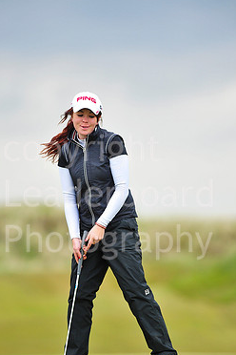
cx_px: 110
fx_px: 3569
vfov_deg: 5.7
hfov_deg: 3.8
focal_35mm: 363
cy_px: 200
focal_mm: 300
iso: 800
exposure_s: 1/3200
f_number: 4.5
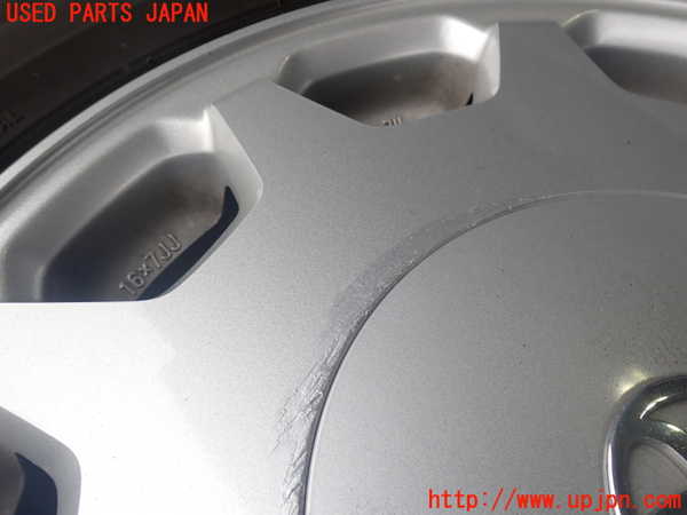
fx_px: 595
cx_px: 344
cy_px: 258
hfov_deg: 60.0
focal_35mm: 30
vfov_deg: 46.8
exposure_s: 1/200
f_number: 3.2
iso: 100
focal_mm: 5.4
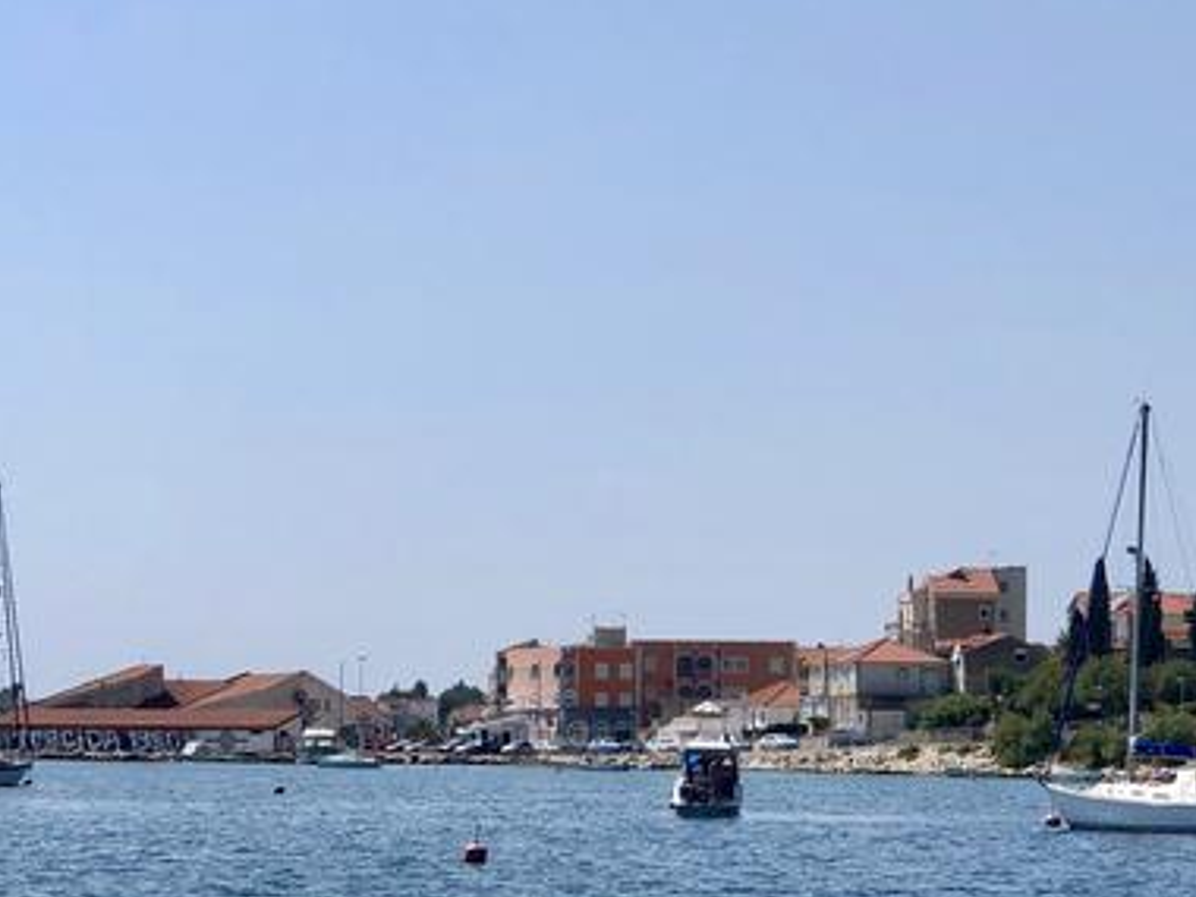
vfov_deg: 12.3
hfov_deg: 16.4
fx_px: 4146
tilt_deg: -1.7
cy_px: 677
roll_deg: +0.1
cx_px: 497
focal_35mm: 120
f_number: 2.8
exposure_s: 1/1845
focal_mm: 6.6
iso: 20
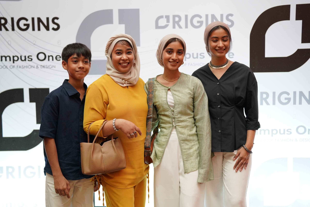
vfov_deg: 27.0
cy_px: 104
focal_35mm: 50
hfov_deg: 39.6
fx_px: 431
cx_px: 155
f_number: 1.8
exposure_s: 1/160
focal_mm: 50
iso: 1000
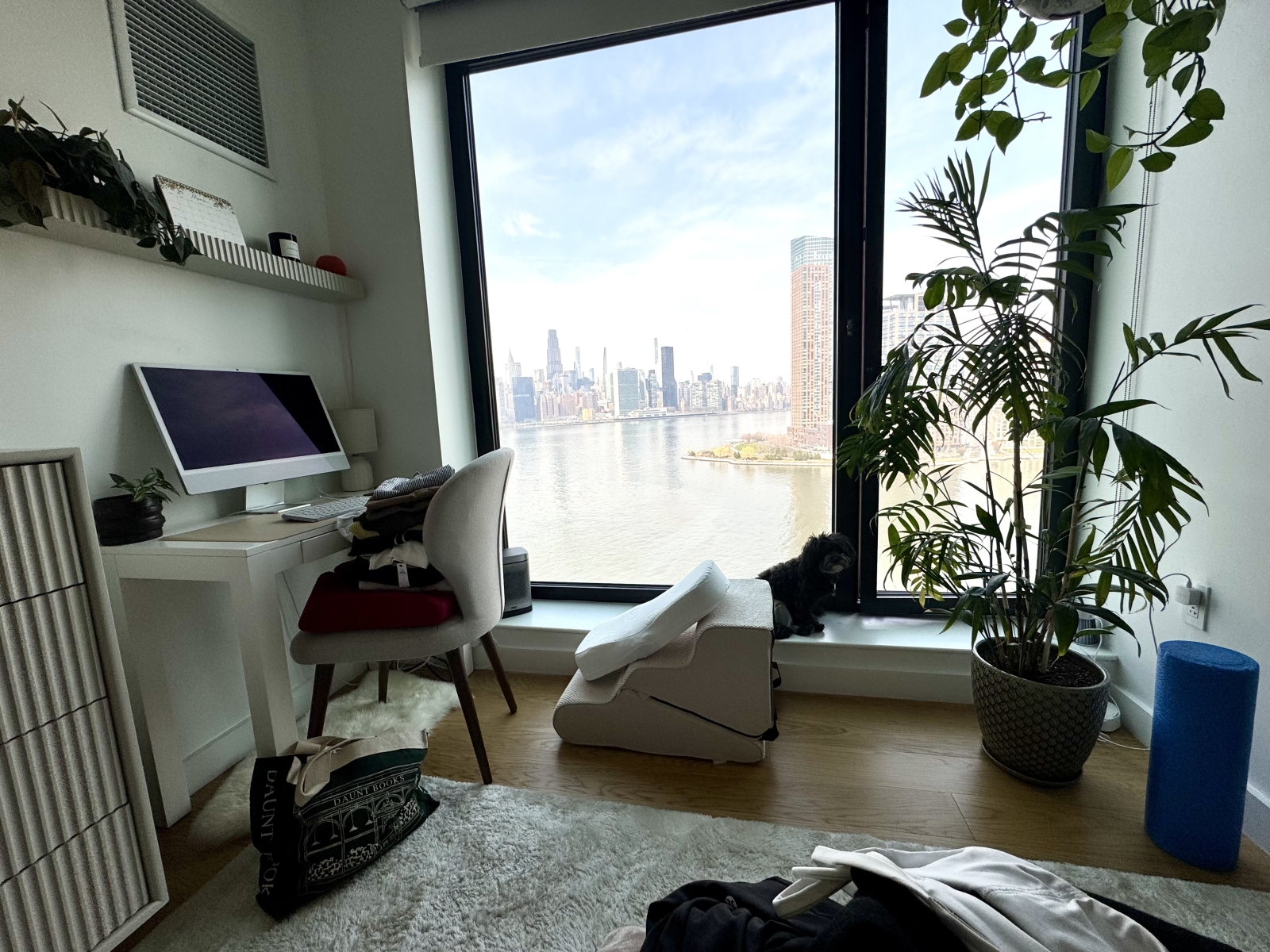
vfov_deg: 85.7
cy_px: 476
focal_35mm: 14
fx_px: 514
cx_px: 635
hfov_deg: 102.1
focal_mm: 2.22
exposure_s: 1/456
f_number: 2.2
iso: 40
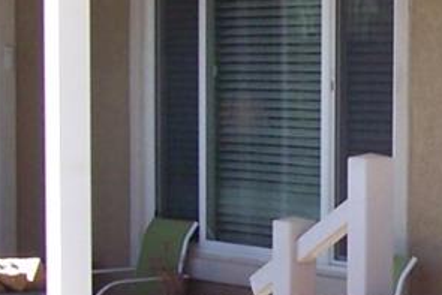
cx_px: 433
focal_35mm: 201
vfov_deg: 6.8
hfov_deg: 10.2
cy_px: 285
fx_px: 2469
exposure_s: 1/250
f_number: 4
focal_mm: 6.3
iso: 64
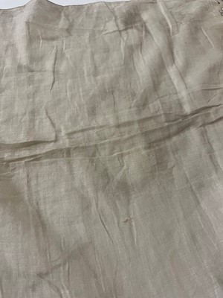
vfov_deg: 67.3
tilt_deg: -63.2
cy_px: 149
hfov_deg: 53.1
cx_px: 112
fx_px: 223
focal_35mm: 26
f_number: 1.6
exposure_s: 1/50
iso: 100
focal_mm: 5.1
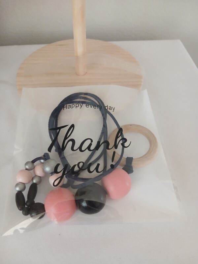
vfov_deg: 65.3
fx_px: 206
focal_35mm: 27
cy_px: 132
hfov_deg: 51.4
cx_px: 99
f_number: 1.8
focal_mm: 3.98
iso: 250
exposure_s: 1/33.3
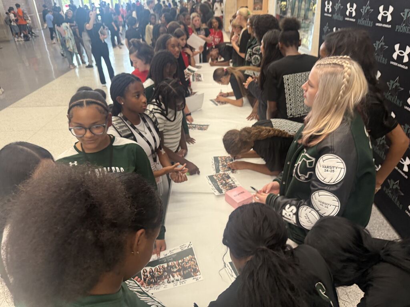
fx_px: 284
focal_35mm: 24
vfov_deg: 56.8
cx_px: 205
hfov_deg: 71.6
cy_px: 154
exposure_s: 1/60
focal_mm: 6.76
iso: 250
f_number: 1.78
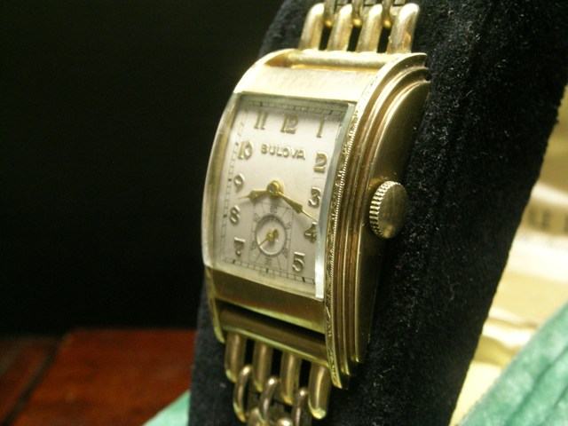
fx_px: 820
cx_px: 284
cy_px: 213
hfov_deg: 38.2
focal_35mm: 50
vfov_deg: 29.1
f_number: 4.8
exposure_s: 1/3.1
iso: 200
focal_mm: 10.3
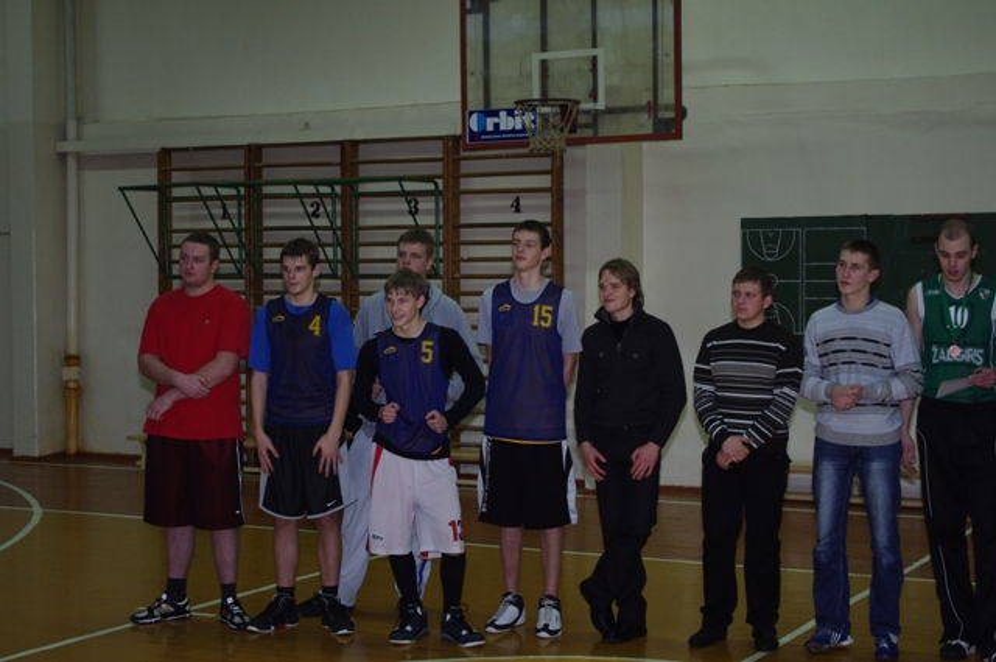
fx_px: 1658
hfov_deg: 33.4
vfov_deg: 22.6
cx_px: 498
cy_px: 331
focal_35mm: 60
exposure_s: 1/60
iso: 800
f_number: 5
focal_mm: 40
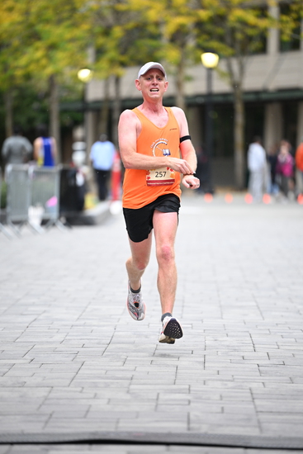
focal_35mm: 190
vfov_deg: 10.8
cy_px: 227
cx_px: 152
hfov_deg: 7.2
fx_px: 2397
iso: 1600
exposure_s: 1/1250
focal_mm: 190
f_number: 2.8
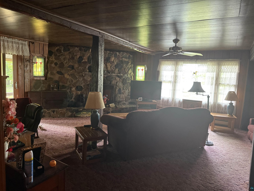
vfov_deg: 56.8
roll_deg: -2.4
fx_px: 176
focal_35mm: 24
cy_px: 96
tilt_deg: -8.3
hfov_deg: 71.6
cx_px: 127
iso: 400
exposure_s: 1/60
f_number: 1.78
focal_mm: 6.76
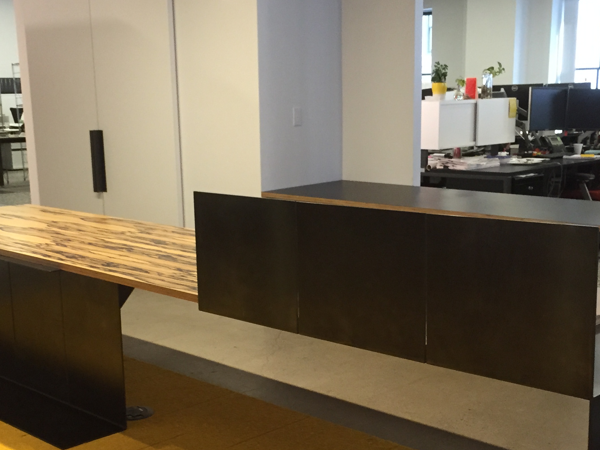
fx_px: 919
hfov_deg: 36.2
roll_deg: +0.9
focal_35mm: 53
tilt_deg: -13.3
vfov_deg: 27.3
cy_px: 313
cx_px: 281
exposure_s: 1/30
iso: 200
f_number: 2.2
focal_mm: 4.15
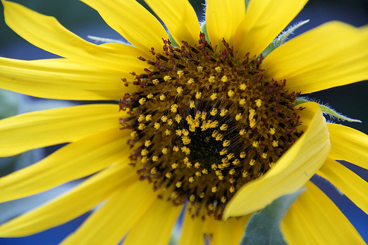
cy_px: 122
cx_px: 184
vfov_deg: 5.1
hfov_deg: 7.6
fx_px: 2758
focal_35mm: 270
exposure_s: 1/320
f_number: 6.3
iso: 640
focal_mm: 180
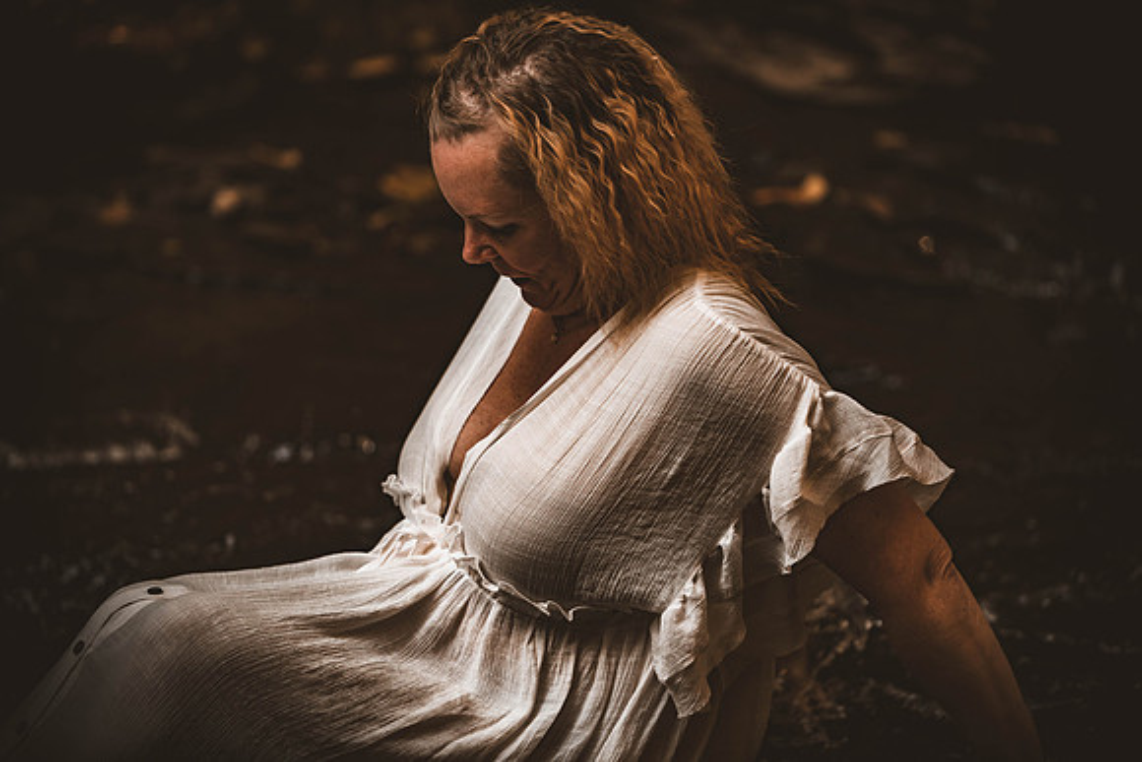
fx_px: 4759
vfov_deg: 9.2
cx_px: 571
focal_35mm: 150
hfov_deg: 13.7
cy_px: 381
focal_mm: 150
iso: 1000
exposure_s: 1/400
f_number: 2.8
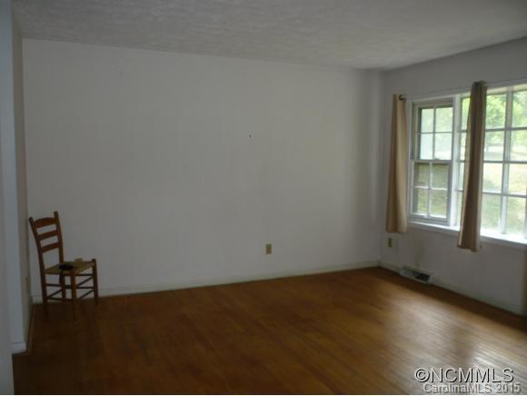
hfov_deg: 61.6
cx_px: 264
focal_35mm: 29
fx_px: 442
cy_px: 198
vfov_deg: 48.3
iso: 125
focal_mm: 5.2
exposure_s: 1/30
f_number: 3.3
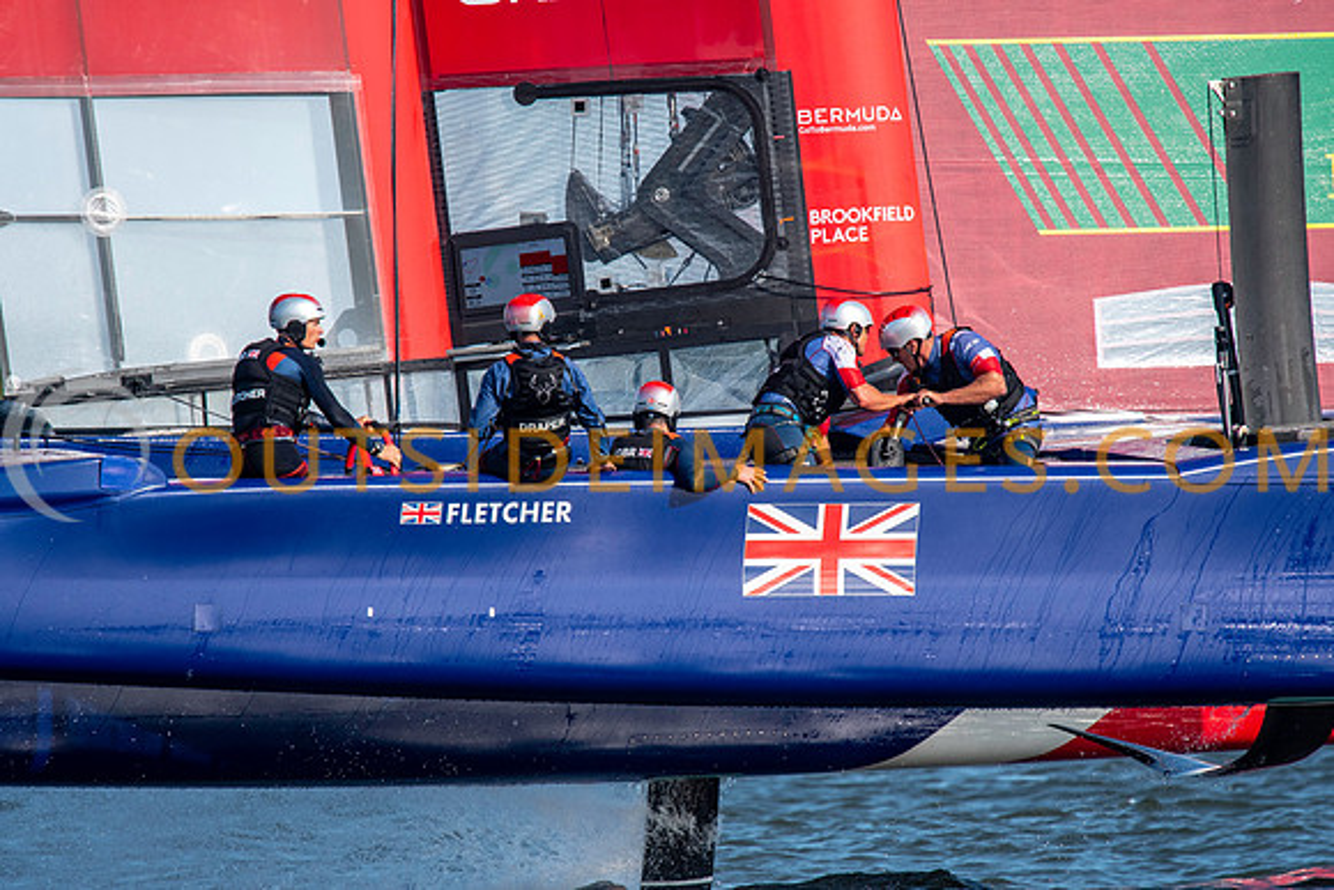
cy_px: 445
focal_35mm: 630
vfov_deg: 2.2
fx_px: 23349
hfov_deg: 3.3
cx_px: 667
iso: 500
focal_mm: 420
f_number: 5.6
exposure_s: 1/2000
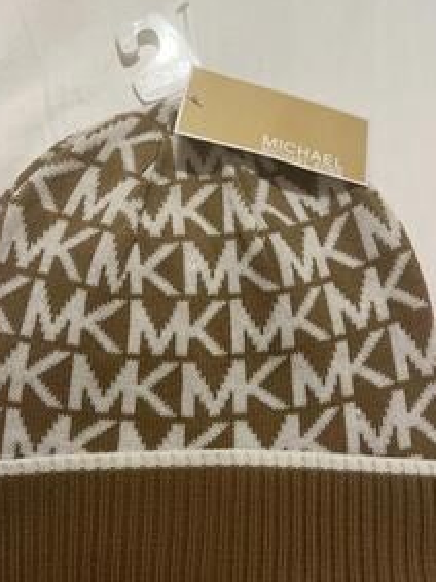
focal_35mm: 35
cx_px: 204
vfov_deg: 52.6
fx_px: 588
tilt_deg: -69.4
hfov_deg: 40.7
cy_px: 315
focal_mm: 5.7
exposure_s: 1/60
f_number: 1.5
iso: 160
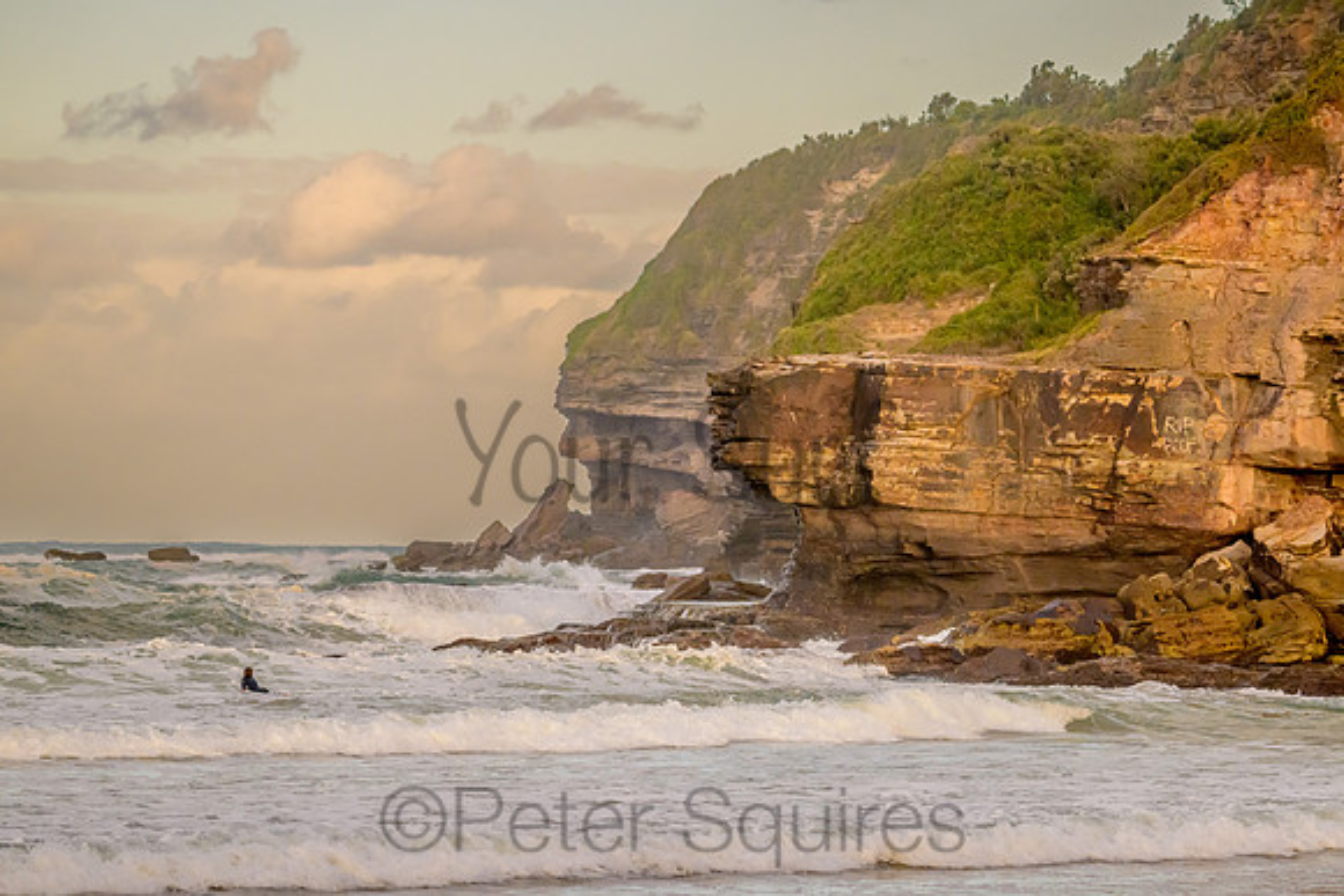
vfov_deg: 6.6
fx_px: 7798
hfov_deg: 9.9
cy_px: 448
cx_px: 672
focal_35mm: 209
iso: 2000
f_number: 9
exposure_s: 1/2000
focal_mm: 200
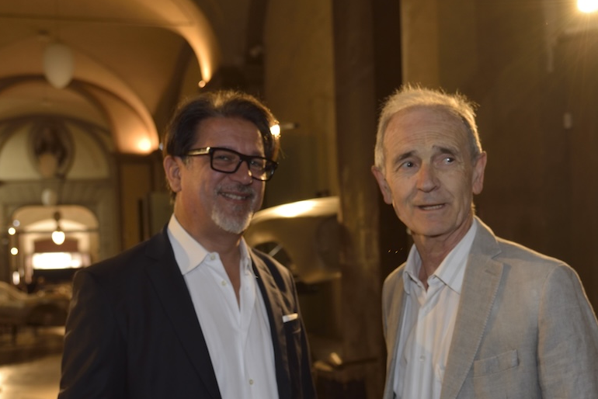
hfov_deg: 37.4
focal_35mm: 53
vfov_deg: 25.2
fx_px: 881
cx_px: 343
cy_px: 304
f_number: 4
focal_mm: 34
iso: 800
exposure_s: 1/60
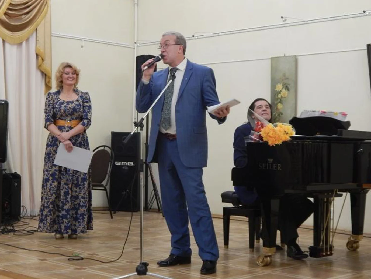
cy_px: 138
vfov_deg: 23.7
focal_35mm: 62
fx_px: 665
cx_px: 183
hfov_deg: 31.2
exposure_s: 1/25
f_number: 4
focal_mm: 10.9
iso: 400
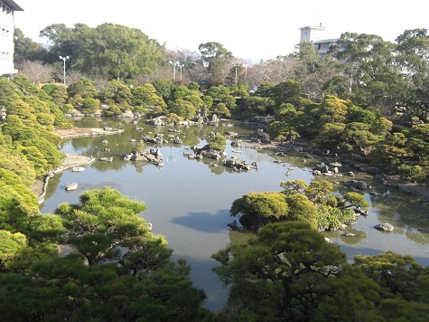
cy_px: 164
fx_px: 496
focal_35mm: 40
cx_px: 221
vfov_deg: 35.9
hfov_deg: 46.8
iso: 80
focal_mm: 7.9
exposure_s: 1/320
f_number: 2.8
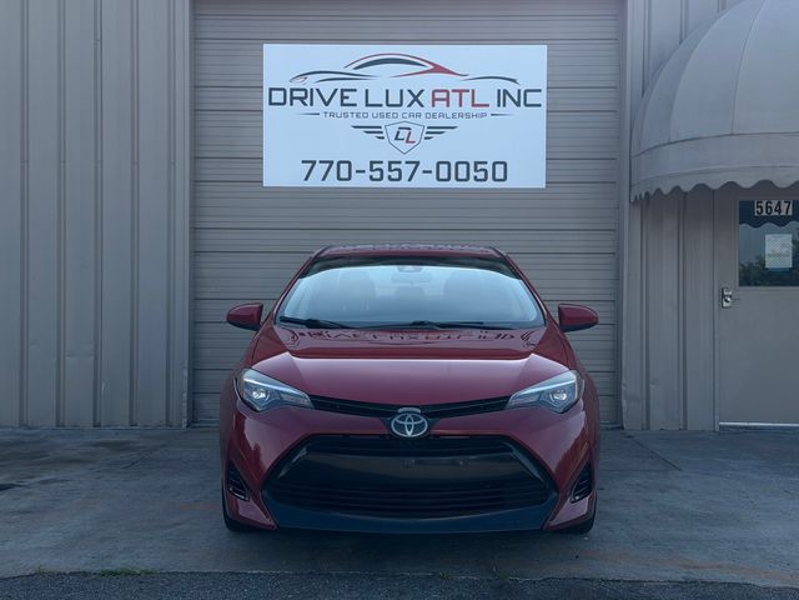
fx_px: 1108
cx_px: 400
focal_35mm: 48
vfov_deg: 30.3
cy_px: 300
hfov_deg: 39.7
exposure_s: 1/2415
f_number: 1.78
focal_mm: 6.76
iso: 80
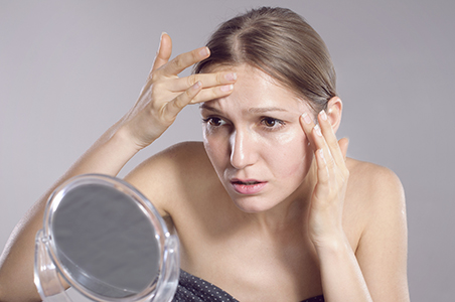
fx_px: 947
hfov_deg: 27.0
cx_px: 228
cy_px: 151
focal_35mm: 75
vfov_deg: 18.1
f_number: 6.3
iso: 160
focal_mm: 50
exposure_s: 1/100
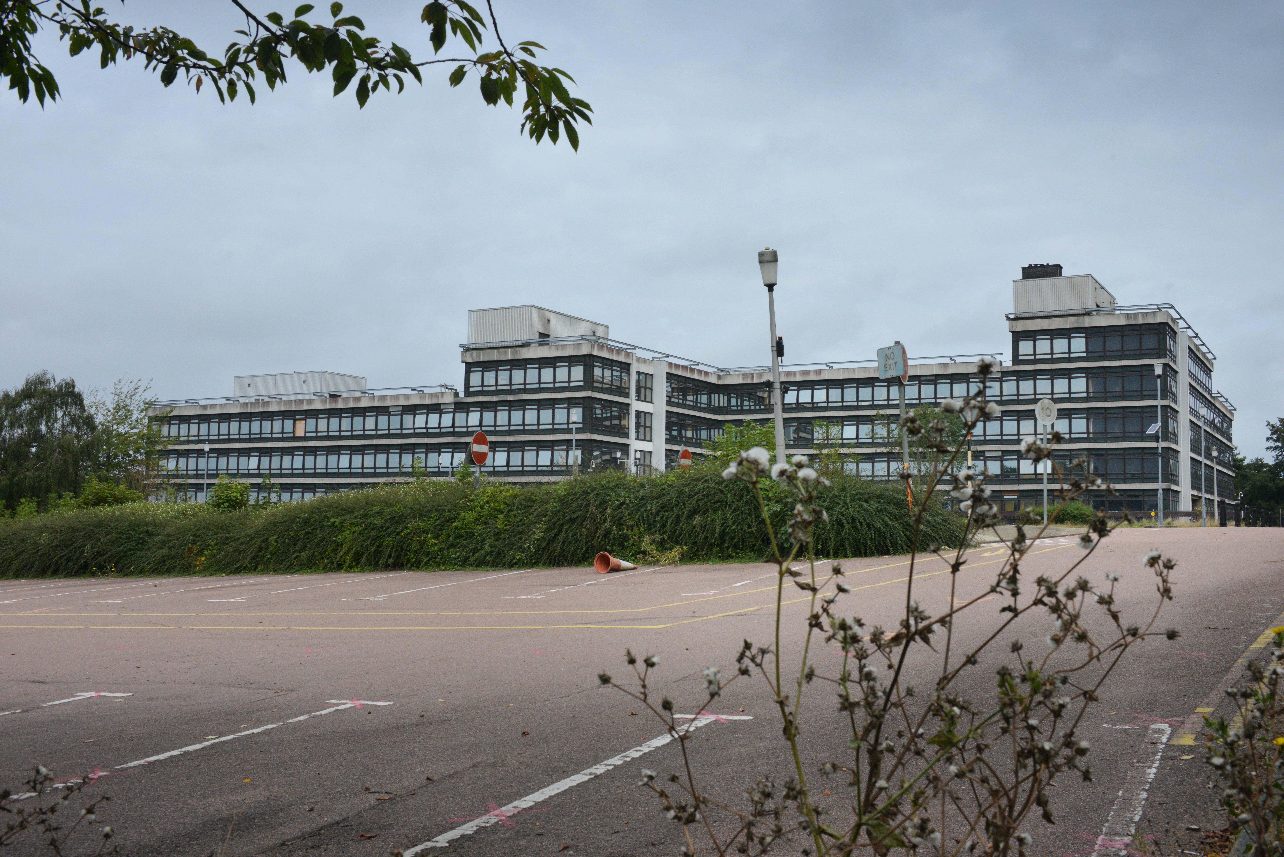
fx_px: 1249
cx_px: 642
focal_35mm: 35
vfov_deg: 37.9
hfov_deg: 54.4
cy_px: 428
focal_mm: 35
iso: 1000
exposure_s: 1/800
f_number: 14
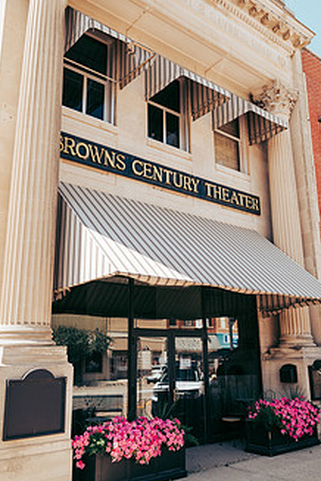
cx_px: 188
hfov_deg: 39.8
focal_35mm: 33
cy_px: 235
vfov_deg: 57.2
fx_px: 441
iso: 160
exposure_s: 1/1000
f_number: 2.8
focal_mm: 24
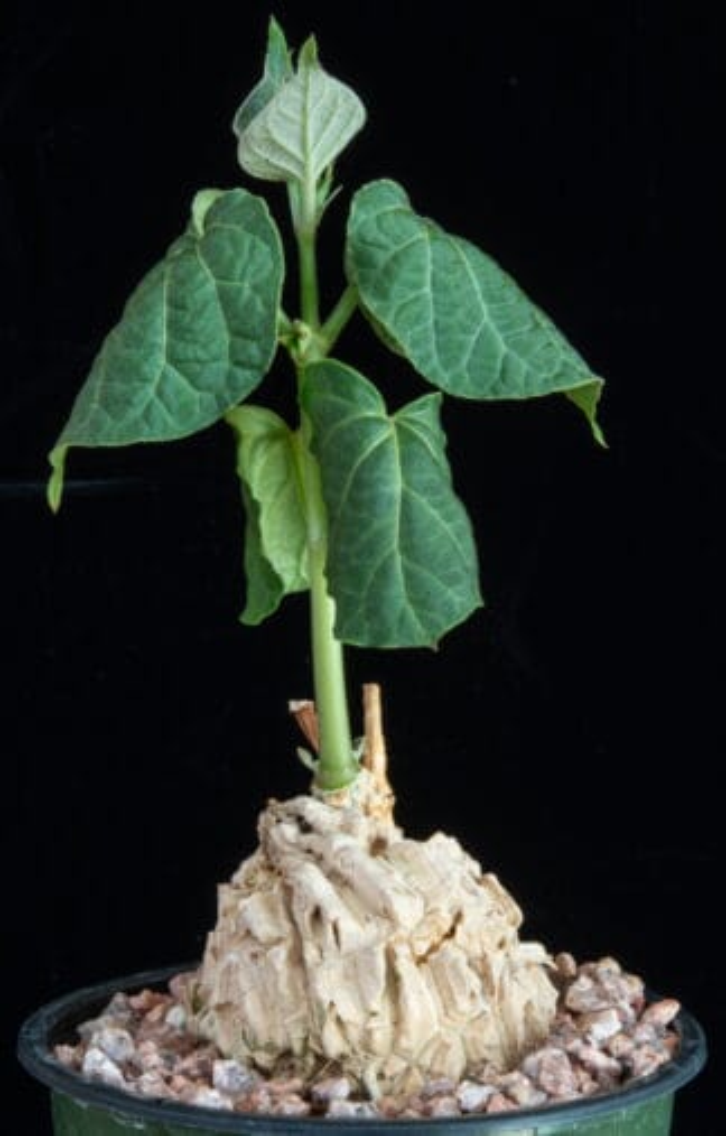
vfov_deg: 19.8
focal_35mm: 104
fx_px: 3251
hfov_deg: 12.7
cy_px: 587
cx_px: 448
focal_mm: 60
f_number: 36
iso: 100
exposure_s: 5
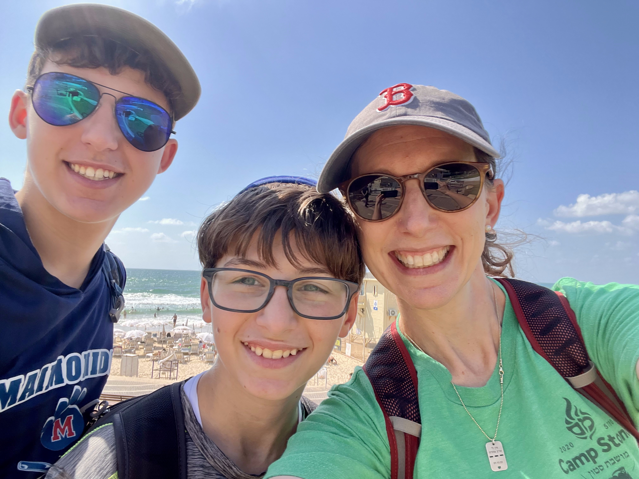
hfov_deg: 73.9
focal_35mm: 23
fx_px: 425
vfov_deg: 58.9
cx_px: 320
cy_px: 240
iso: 32
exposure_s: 1/440
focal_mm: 2.71
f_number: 2.2
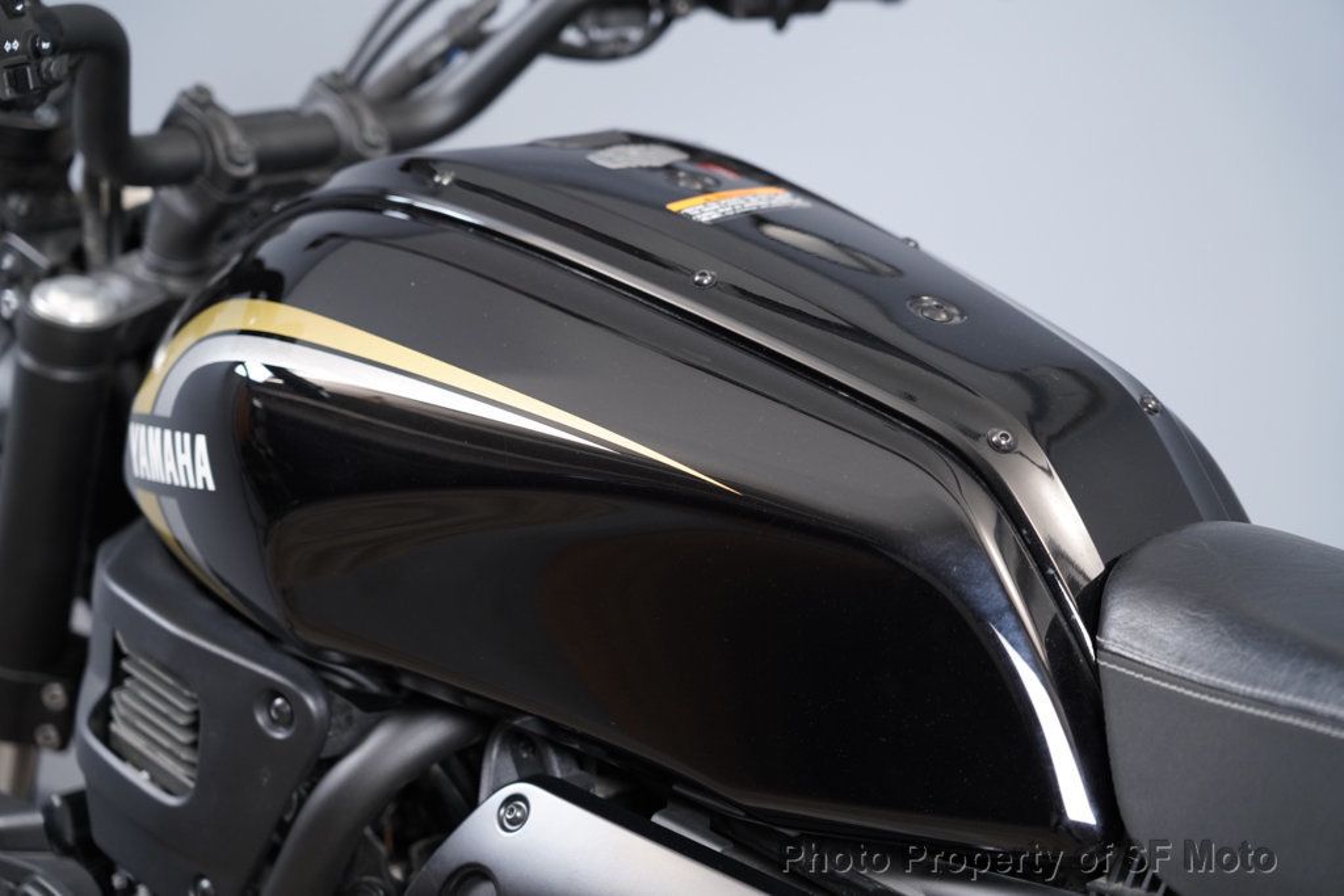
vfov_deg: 16.7
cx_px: 672
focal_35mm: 82
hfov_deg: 24.8
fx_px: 3062
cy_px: 448
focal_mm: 82
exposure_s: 1/100
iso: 1600
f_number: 4
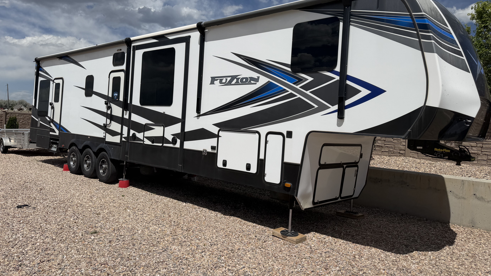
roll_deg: -2.3
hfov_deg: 69.9
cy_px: 122
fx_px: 352
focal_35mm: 27
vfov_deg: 42.8
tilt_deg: +0.3
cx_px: 248
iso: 80
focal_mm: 6.76
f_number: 1.78
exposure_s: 1/14286
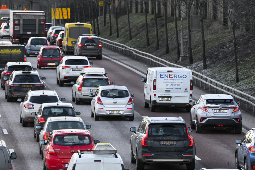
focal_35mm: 407
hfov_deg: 5.1
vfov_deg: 3.4
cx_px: 134
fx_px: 2883
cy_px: 132
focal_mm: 200
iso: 400
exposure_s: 1/200
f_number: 4.5
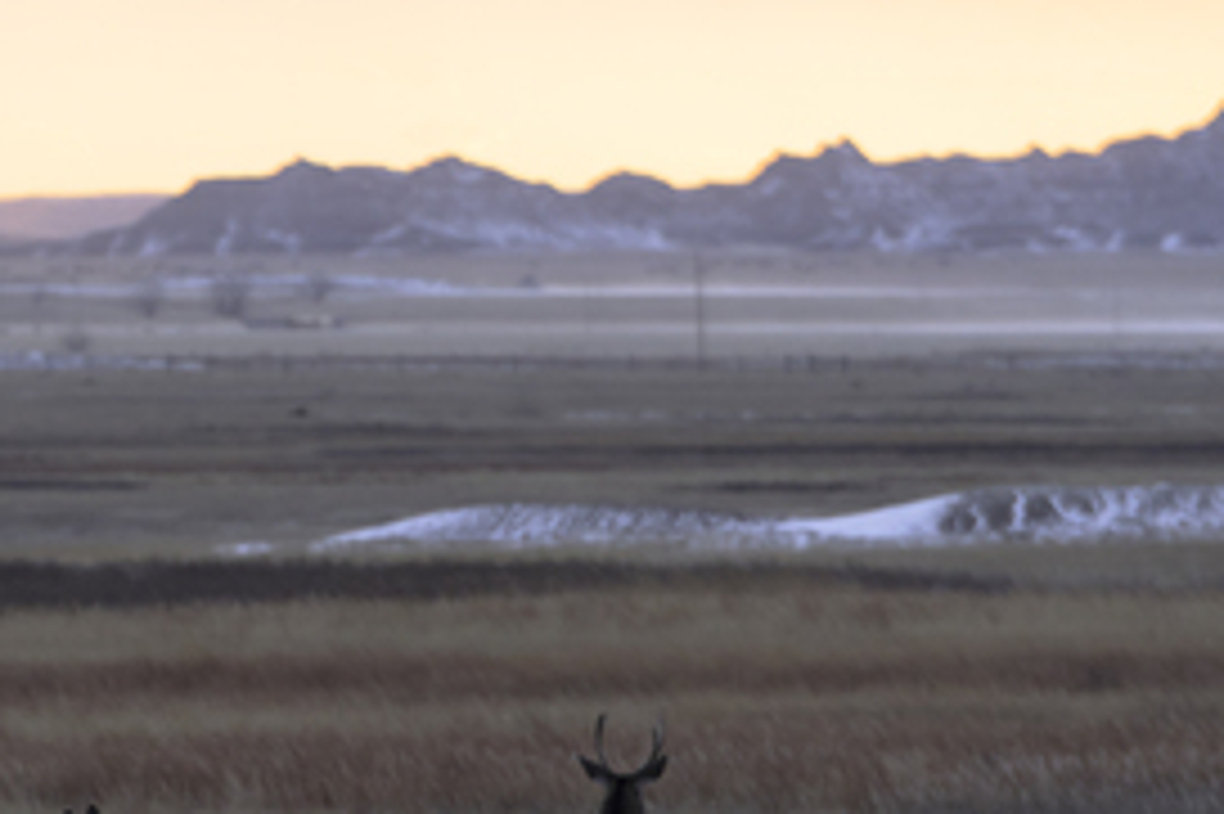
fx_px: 20998
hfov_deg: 3.3
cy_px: 519
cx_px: 63
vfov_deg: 2.2
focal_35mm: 618
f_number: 4
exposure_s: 1/640
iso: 360
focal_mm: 200
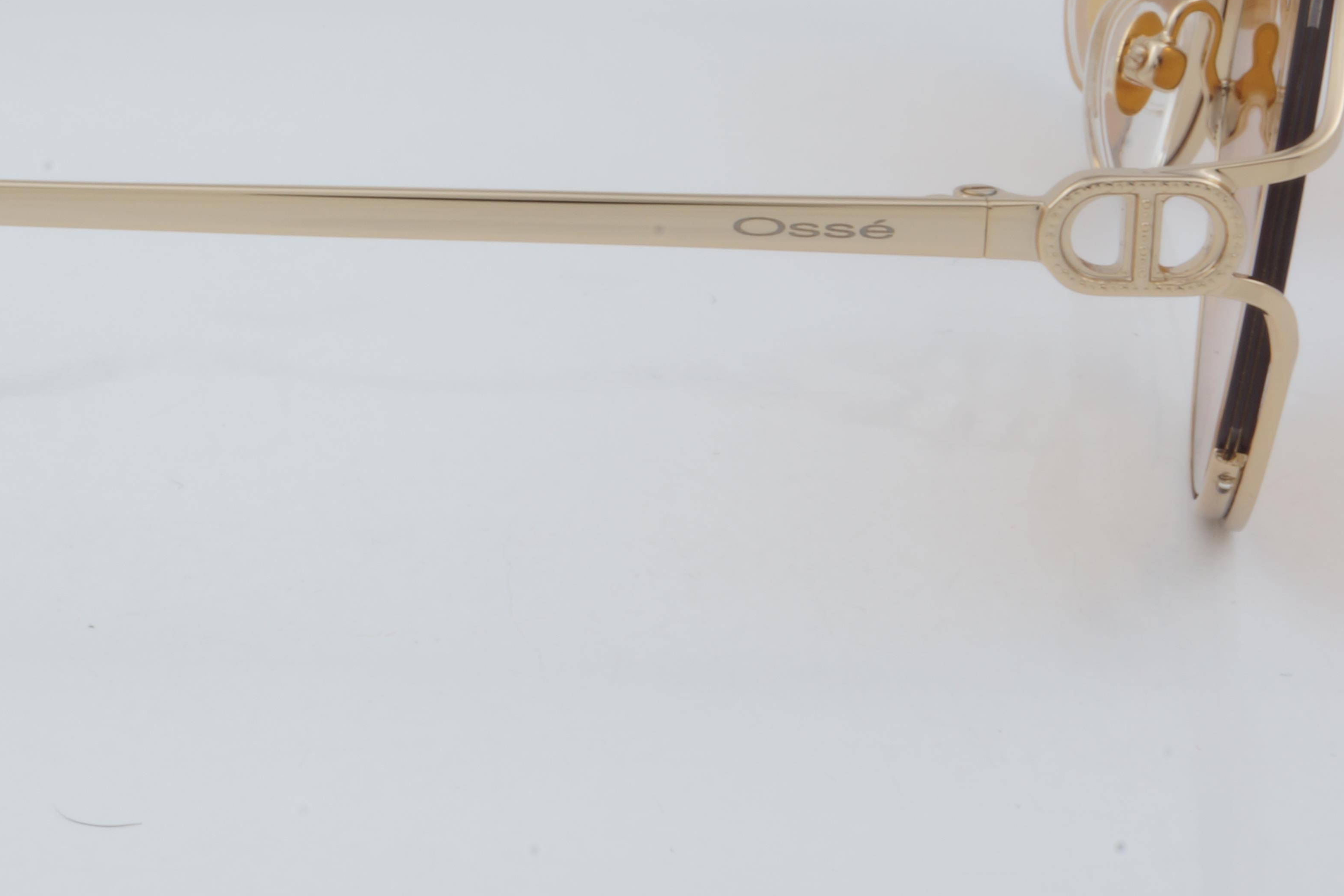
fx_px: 5375
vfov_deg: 9.5
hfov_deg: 14.1
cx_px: 129
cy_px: 98
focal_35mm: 144
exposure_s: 1/3
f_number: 32
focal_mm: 50
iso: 100
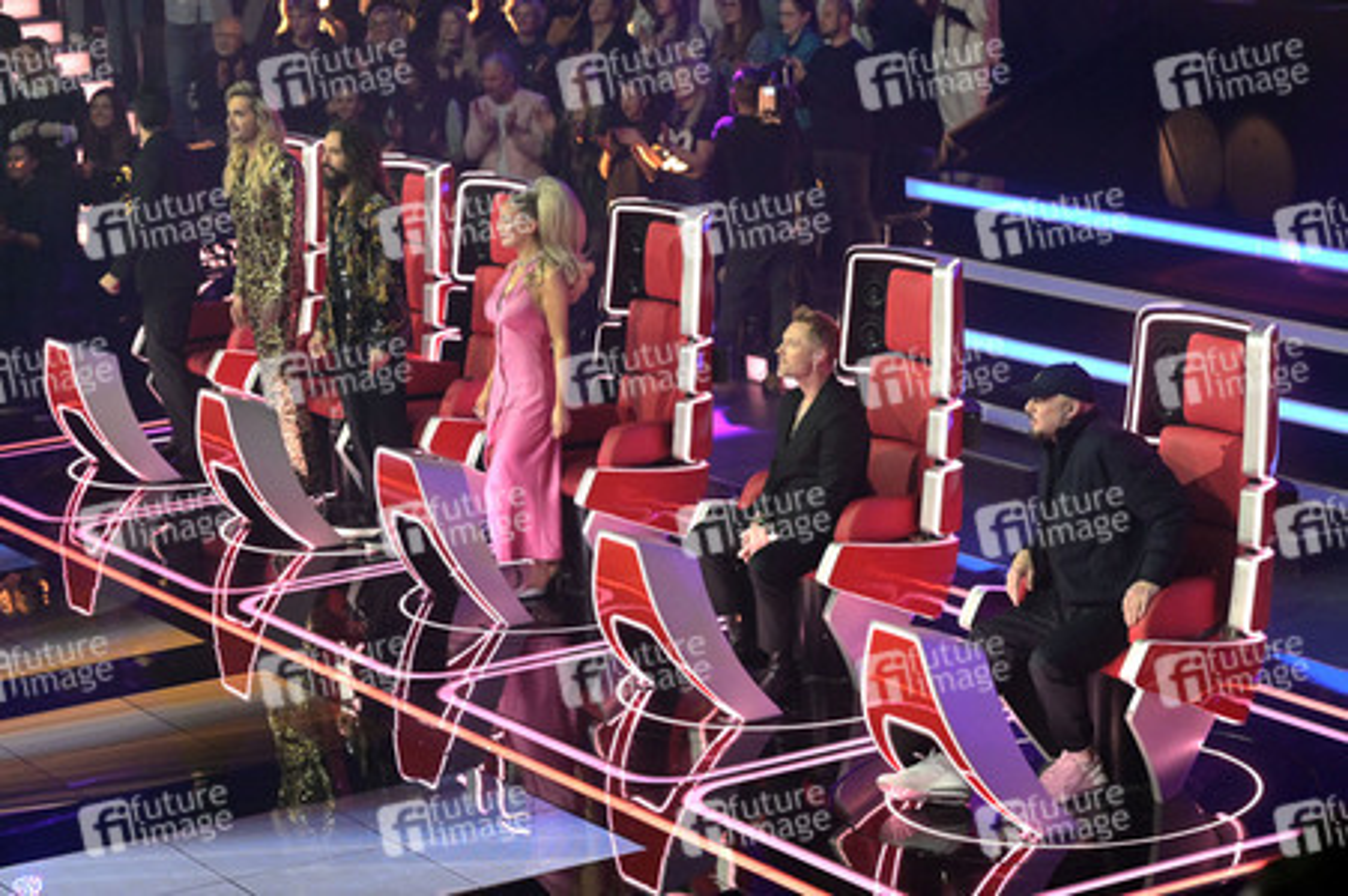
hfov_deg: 22.4
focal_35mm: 91
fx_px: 3405
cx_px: 674
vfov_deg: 15.0
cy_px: 448
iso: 6400
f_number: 5.6
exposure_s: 1/250
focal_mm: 91
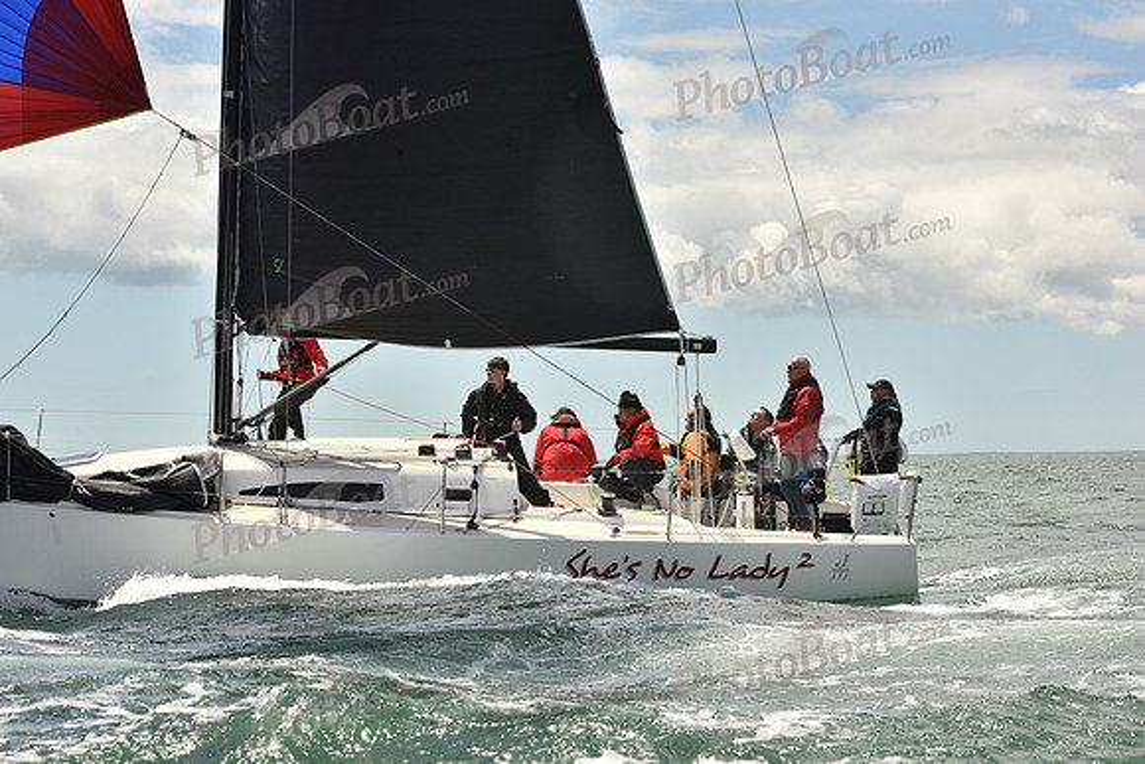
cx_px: 572
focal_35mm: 92
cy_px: 382
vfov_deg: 14.9
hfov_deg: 22.1
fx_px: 2927
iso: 320
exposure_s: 1/800
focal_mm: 92
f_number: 10
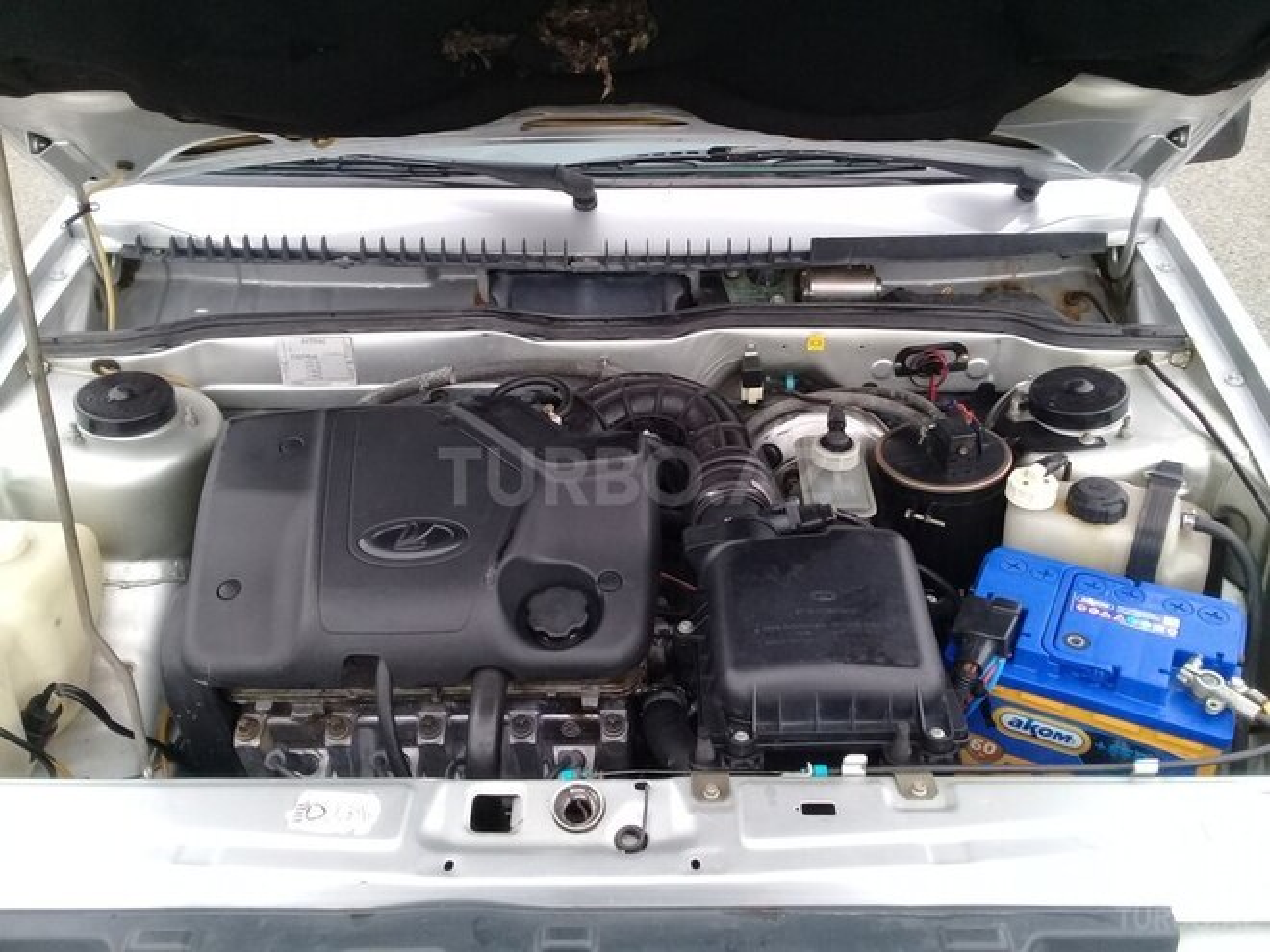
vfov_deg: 45.4
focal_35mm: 31
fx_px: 1137
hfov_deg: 58.4
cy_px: 476
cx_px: 635
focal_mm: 3.3
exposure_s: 1/50
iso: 64
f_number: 2.2
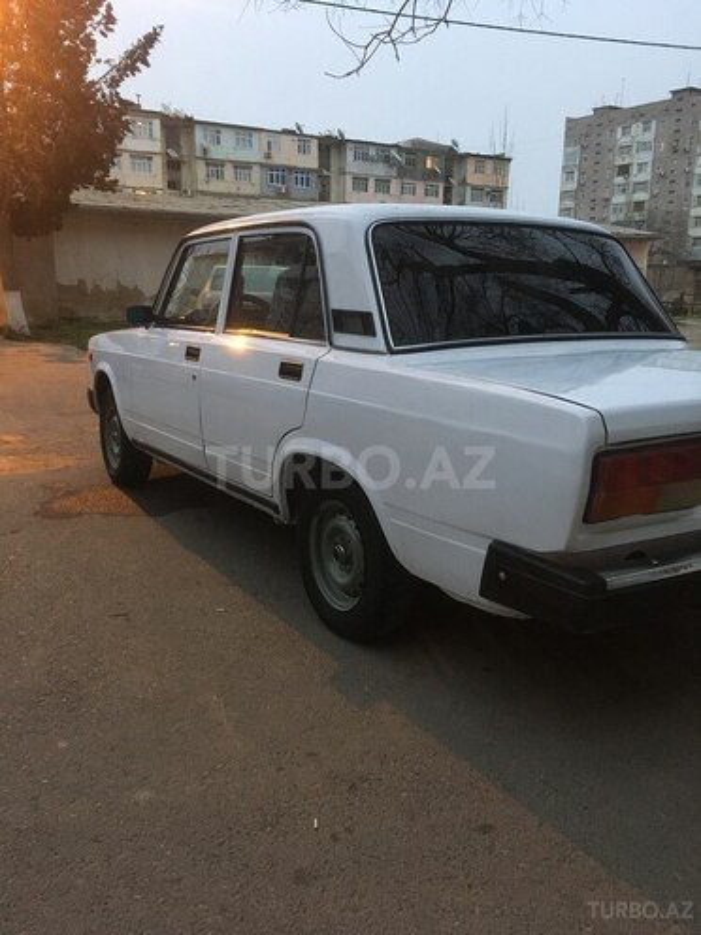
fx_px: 783
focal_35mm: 29
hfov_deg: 48.2
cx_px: 350
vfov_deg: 61.7
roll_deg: -1.5
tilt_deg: -13.4
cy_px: 468
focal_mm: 4.15
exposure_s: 1/20
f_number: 2.2
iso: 200
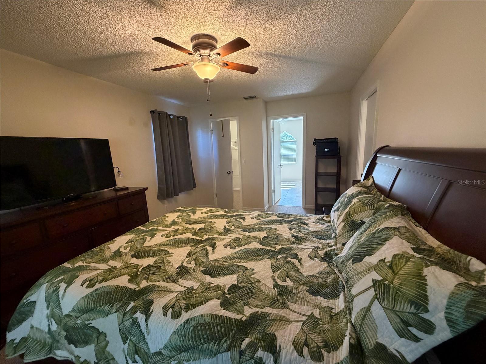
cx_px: 243
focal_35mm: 14
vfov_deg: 85.7
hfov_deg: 102.1
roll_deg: +2.7
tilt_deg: -10.2
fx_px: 197
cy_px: 182
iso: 500
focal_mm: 2.22
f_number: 2.2
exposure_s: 1/60
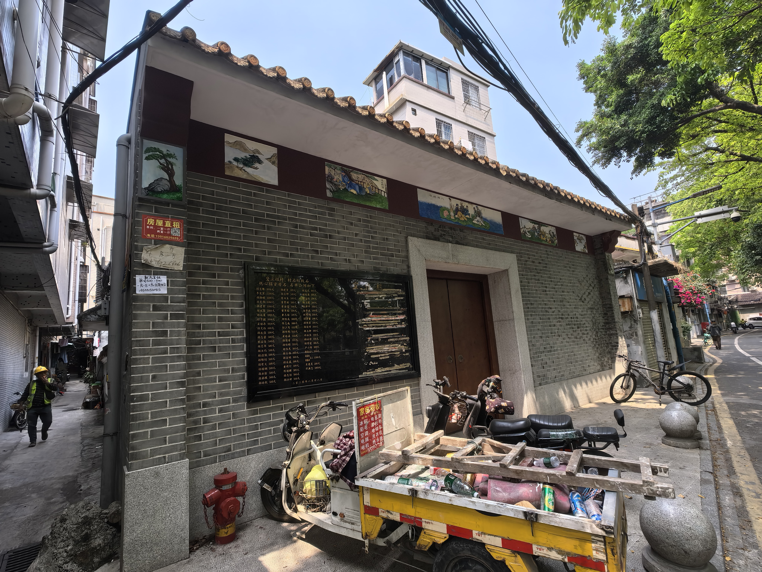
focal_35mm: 16
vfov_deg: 78.1
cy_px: 286
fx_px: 352
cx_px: 381
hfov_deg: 94.5
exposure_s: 1/526
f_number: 2.2
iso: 50
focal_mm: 1.95
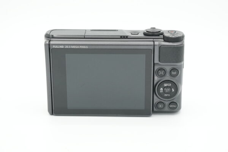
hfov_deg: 25.1
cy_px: 76
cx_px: 114
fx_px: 513
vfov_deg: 16.9
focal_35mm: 81
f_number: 13
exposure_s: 1/200
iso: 1250
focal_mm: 54
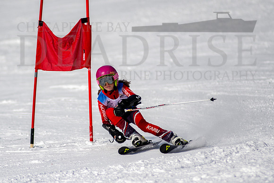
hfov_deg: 3.4
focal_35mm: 612
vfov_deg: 2.2
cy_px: 95
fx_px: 4661
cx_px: 100
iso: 100
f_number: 2.8
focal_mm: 300
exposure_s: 1/6400
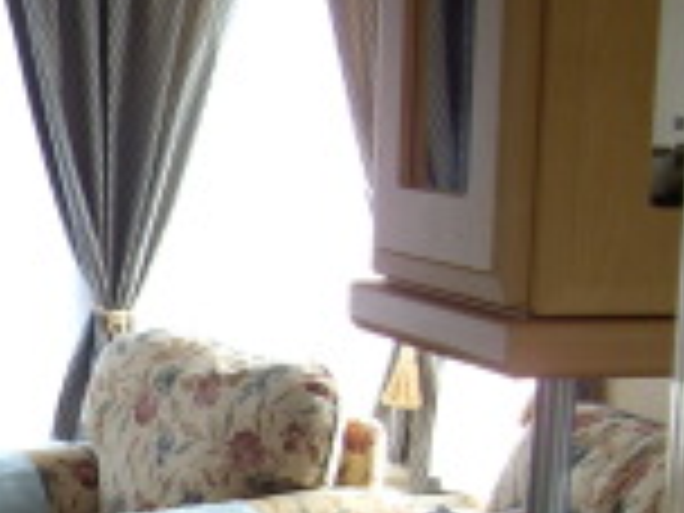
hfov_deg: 14.2
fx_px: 2529
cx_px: -400
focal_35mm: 128
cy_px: 734
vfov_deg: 11.2
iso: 100
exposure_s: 1/50
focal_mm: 7.9
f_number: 2.8
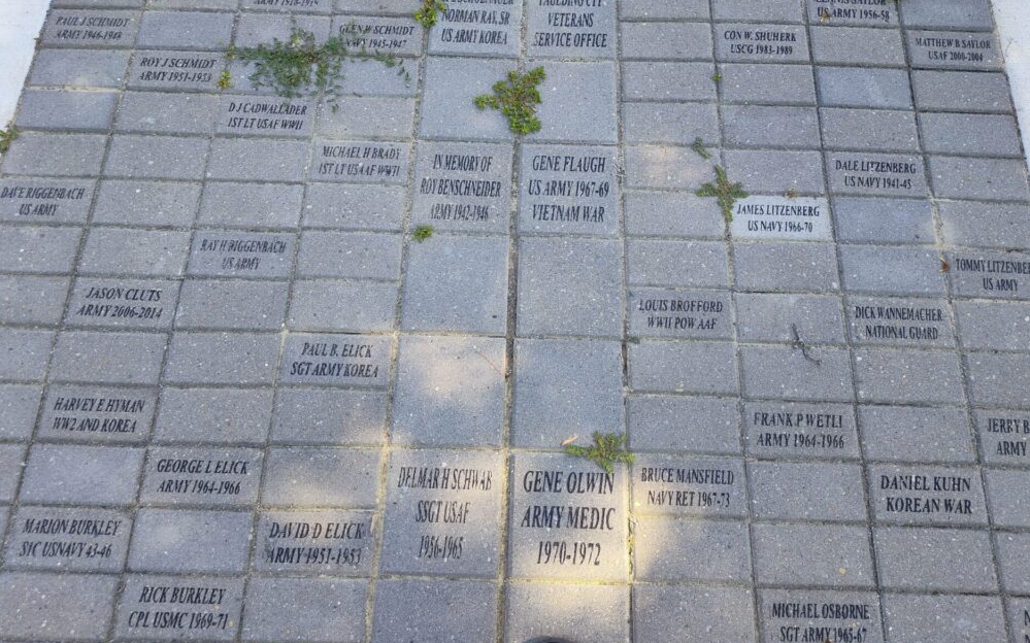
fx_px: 702
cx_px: 510
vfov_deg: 48.9
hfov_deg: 72.6
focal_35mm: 25
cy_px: 253
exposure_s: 1/211
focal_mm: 5.56
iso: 100
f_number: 1.8
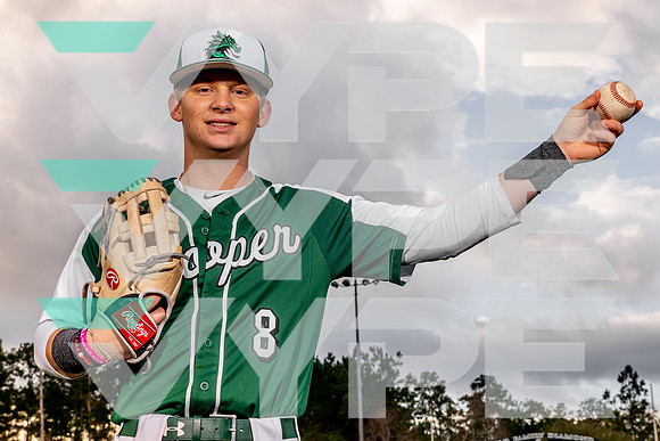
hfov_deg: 31.2
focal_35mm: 64
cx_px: 283
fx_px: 1182
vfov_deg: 21.1
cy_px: 245
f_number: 10
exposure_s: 1/125
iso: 100
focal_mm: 41
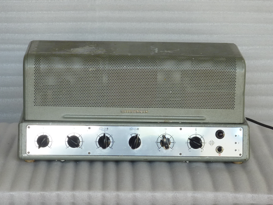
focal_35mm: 131
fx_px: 1033
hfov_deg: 15.1
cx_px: 136
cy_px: 102
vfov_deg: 11.3
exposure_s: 1/60
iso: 80
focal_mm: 11.9
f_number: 4.1
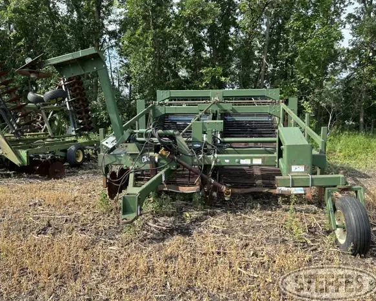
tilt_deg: -7.3
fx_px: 312
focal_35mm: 28
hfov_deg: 62.2
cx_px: 186
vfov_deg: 51.5
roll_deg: -0.5
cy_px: 154
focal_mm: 5.7
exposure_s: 1/1511
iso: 50
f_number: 1.5
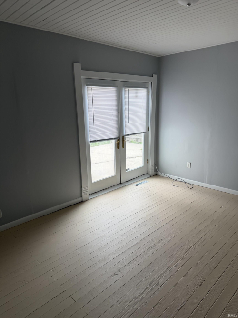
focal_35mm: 24
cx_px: 119
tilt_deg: -15.1
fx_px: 220
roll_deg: +1.3
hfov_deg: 56.8
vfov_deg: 71.6
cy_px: 159
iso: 100
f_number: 1.78
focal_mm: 6.76
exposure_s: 1/361
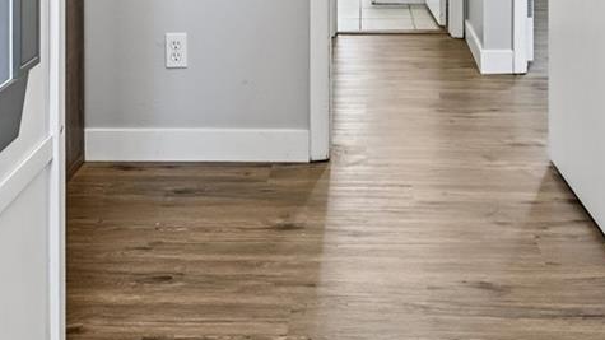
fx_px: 802
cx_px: 350
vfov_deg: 20.5
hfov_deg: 41.2
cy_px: -171
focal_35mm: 50
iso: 400
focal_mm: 14
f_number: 10
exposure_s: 1/6
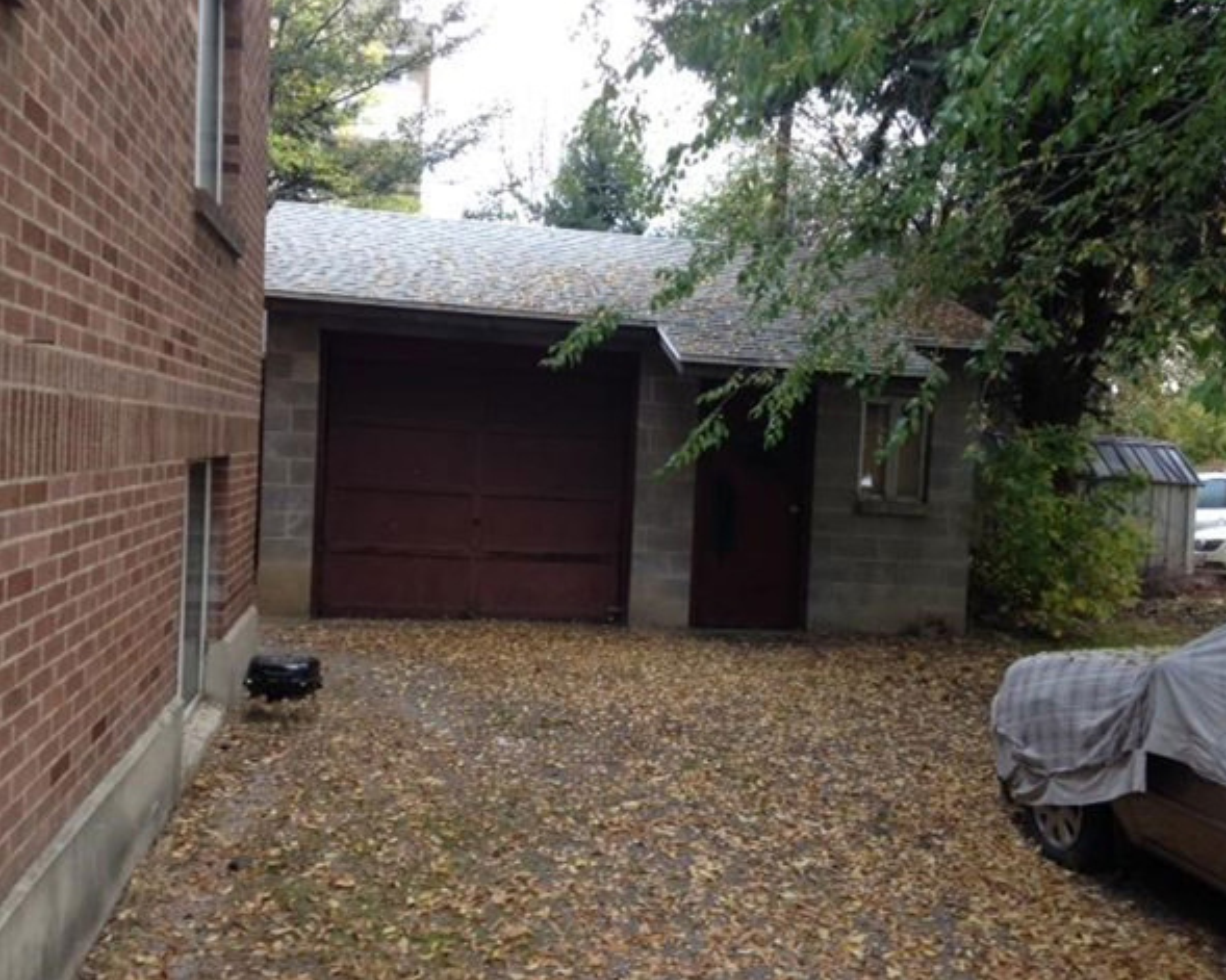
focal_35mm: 35
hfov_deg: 51.5
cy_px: 485
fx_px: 1270
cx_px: 631
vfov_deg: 42.2
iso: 64
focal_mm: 4.12
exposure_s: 1/40
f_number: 2.4
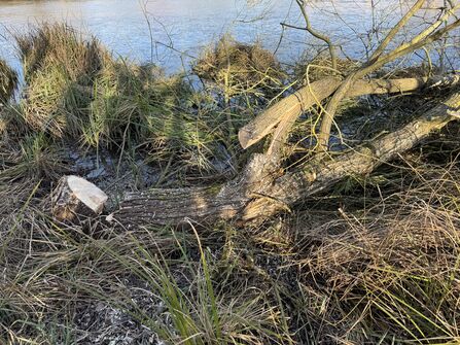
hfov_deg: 71.6
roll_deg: +2.1
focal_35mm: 24
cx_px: 230
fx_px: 319
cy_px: 172
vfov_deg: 56.8
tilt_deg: -34.0
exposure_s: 1/593
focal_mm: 6.76
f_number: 1.78
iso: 80
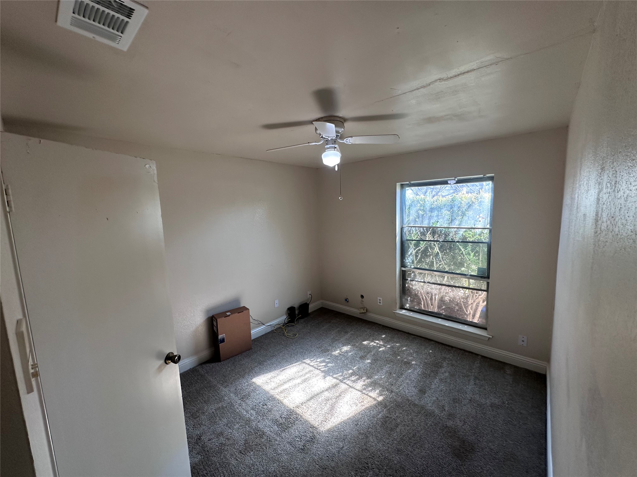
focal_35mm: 14
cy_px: 238
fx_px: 258
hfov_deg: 102.1
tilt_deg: -6.8
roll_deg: +1.8
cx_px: 318
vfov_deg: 85.7
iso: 125
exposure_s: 1/120
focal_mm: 2.22
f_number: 2.2
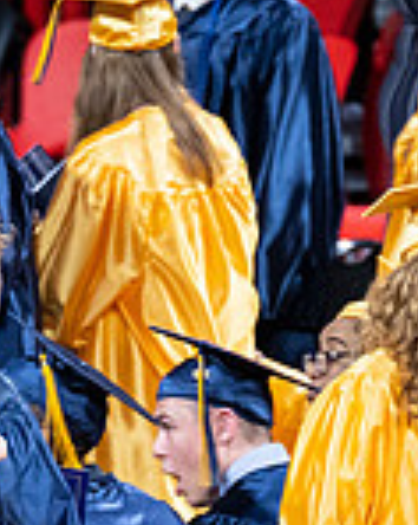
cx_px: 421
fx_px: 17092
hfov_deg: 1.4
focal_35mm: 1103
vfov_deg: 1.8
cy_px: 472
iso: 2000
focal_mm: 200
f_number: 4
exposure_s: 1/200
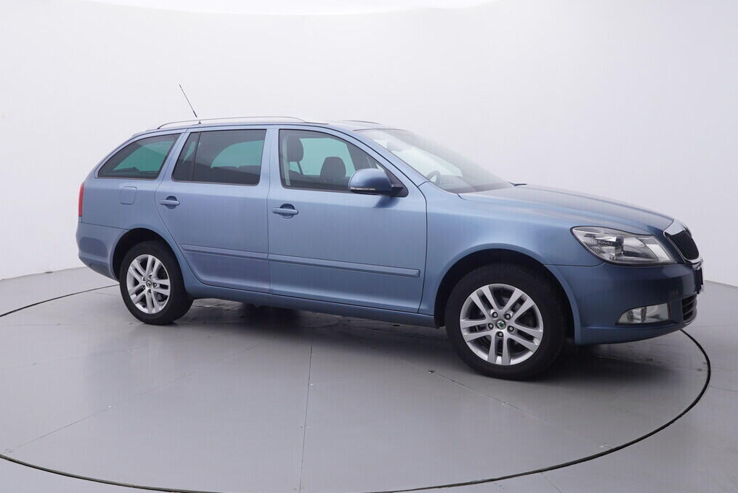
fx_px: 650
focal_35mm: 32
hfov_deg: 58.9
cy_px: 235
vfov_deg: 41.5
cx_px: 313
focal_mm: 15
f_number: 5
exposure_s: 1/80
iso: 200
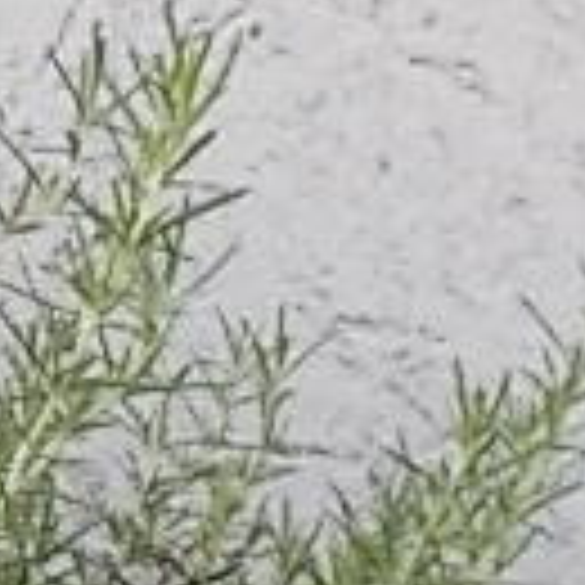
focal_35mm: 131
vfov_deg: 13.2
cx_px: -418
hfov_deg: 12.3
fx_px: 2505
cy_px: 486
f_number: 3.4
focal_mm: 5.3
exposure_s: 1/80
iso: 80
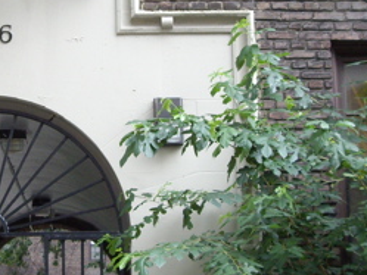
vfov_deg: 13.1
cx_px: 131
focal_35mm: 113
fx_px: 1199
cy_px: 118
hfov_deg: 17.4
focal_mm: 7.9
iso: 200
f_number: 2.8
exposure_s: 1/60
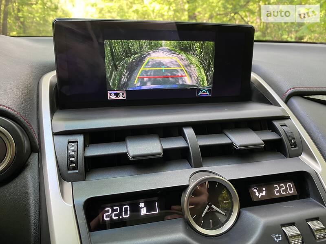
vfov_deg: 53.1
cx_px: 163
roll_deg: -0.6
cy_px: 122
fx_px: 245
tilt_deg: -20.4
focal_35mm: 26
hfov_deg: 67.3
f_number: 1.8
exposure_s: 1/50
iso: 160
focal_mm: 4.2
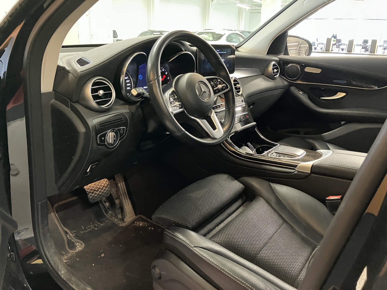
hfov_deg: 63.4
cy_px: 145
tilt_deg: -18.1
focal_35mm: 28
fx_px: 313
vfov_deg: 49.7
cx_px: 194
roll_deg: -1.5
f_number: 1.8
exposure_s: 1/30
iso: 640
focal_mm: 3.99
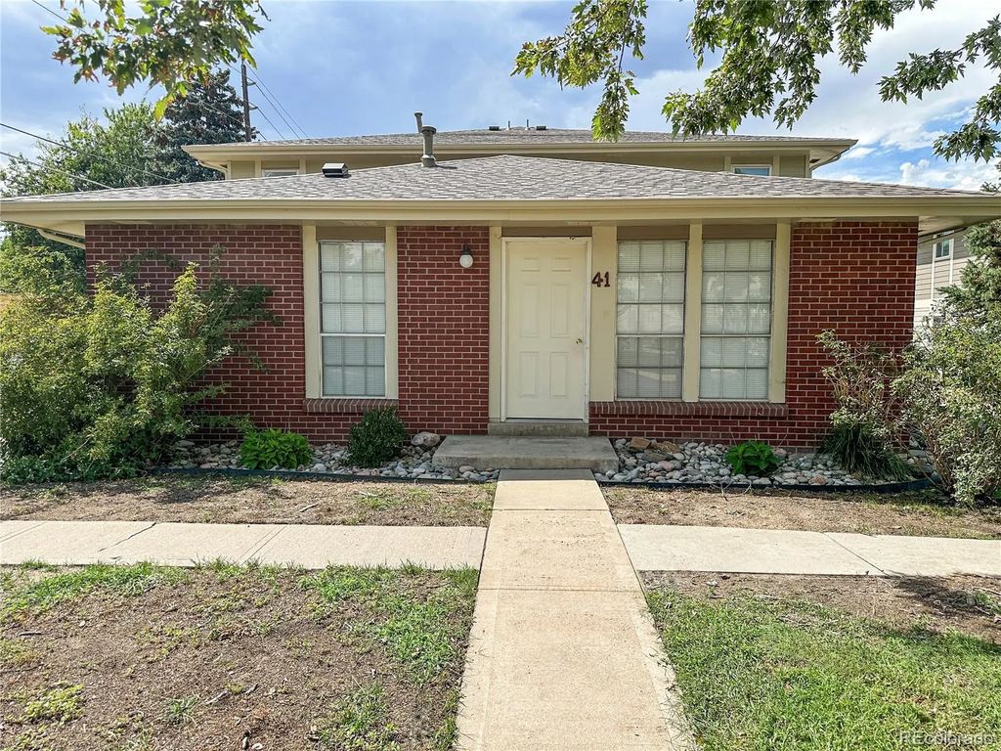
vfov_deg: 56.8
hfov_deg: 71.6
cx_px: 500
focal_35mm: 24
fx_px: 694
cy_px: 376
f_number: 1.78
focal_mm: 6.86
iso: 80
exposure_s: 1/2660
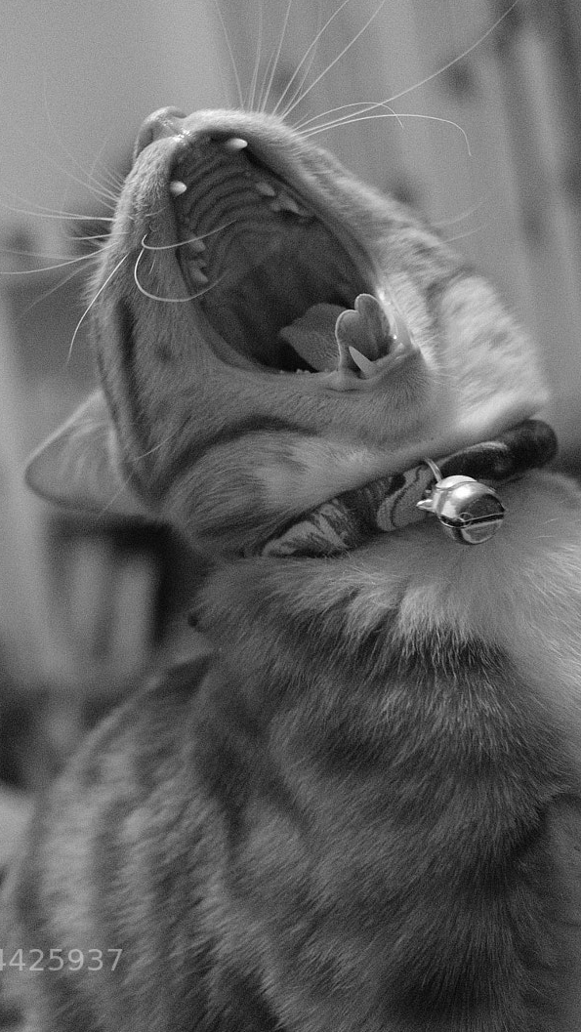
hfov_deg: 18.5
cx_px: 394
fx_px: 1779
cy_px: 516
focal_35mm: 65
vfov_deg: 32.3
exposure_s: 1/125
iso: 8000
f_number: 2.8
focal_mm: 27
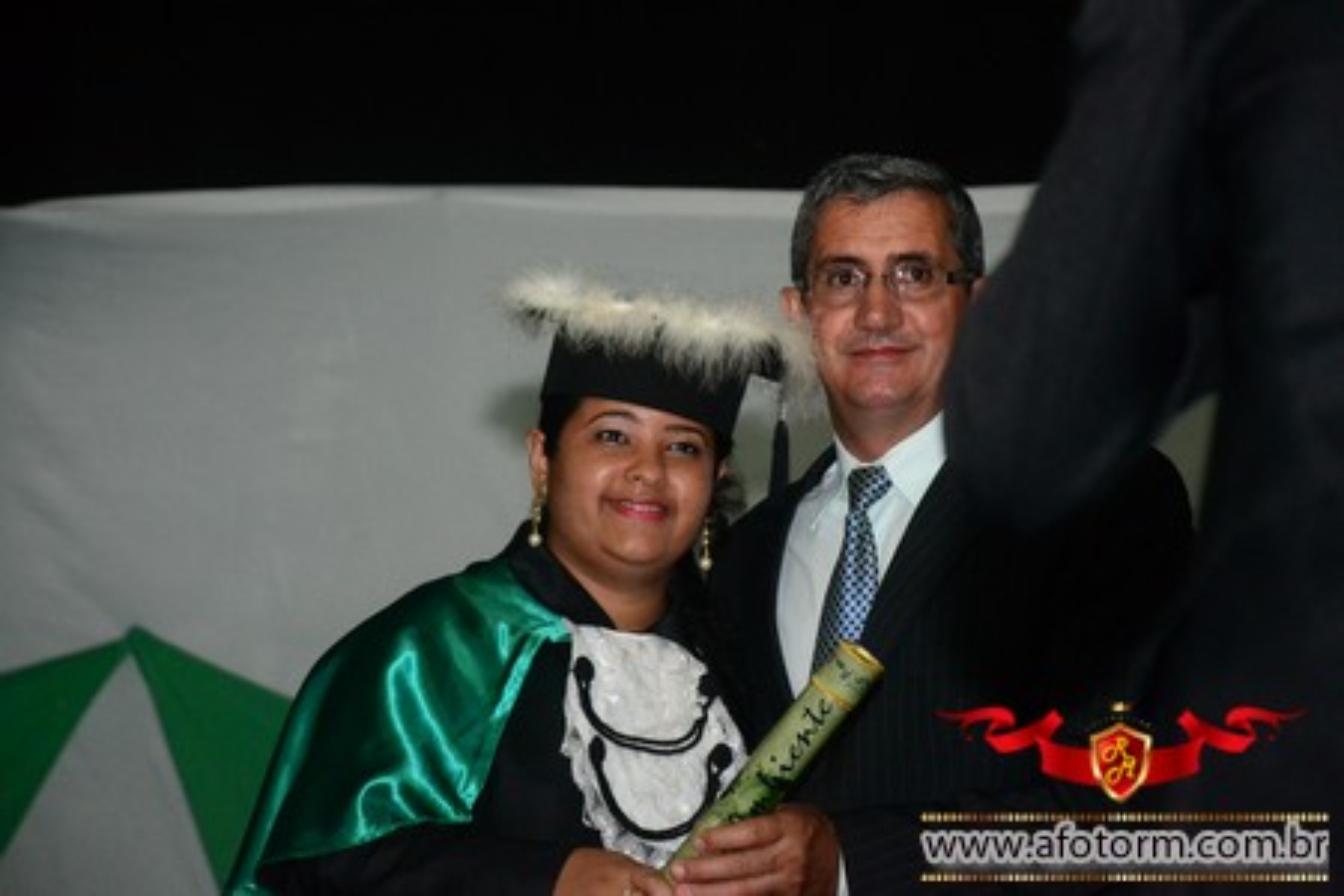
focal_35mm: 150
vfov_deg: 9.1
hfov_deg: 13.7
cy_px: 448
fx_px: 5600
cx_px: 672
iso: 3200
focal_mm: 100
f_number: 5.6
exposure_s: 1/80
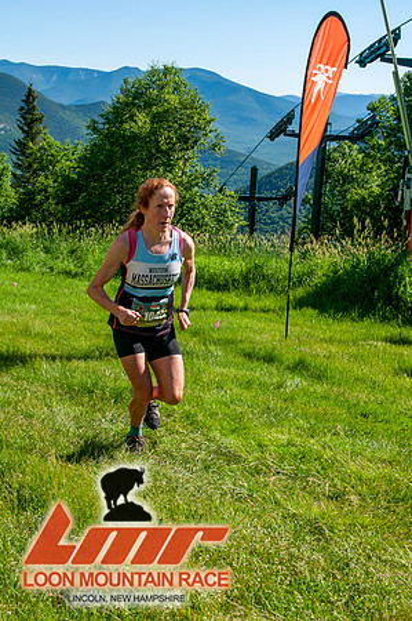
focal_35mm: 51
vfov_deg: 38.9
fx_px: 877
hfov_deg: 26.4
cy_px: 310
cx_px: 206
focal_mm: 34
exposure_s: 1/400
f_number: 8
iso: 200
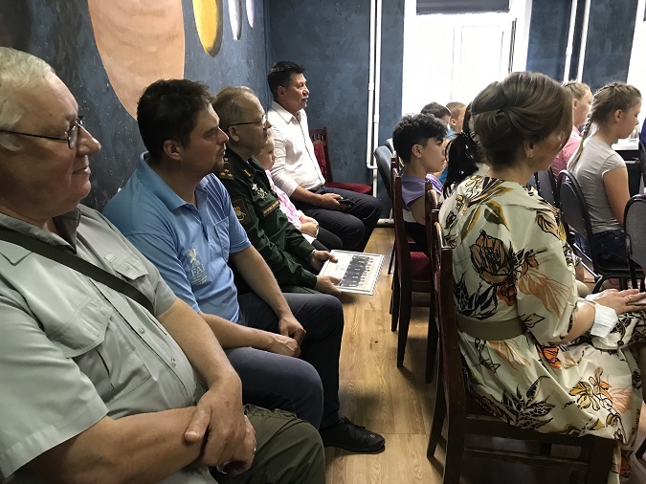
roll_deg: +1.0
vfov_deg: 49.7
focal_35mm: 28
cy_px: 242
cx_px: 323
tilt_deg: -16.7
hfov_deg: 63.5
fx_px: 522
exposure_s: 1/13
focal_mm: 3.99
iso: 100
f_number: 1.8
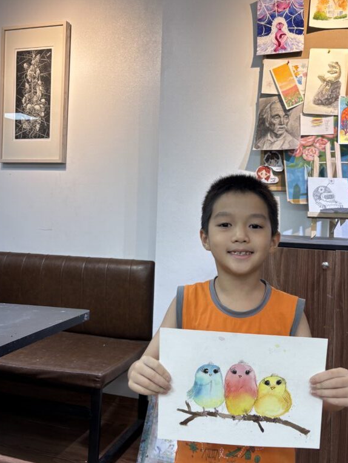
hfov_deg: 41.6
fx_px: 456
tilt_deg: +1.4
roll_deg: -2.1
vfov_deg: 53.8
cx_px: 210
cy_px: 204
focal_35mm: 34
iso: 40
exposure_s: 1/100
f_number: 1.6
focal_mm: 5.96
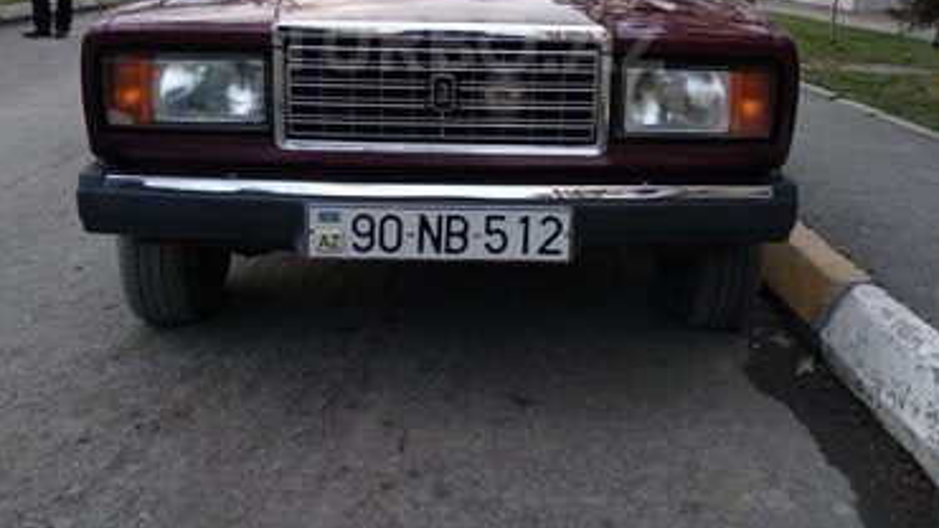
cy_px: 43
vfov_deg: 29.7
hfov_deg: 52.8
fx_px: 946
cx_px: 470
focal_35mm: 38
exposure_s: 1/50
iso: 500
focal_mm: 3.81
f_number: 2.2
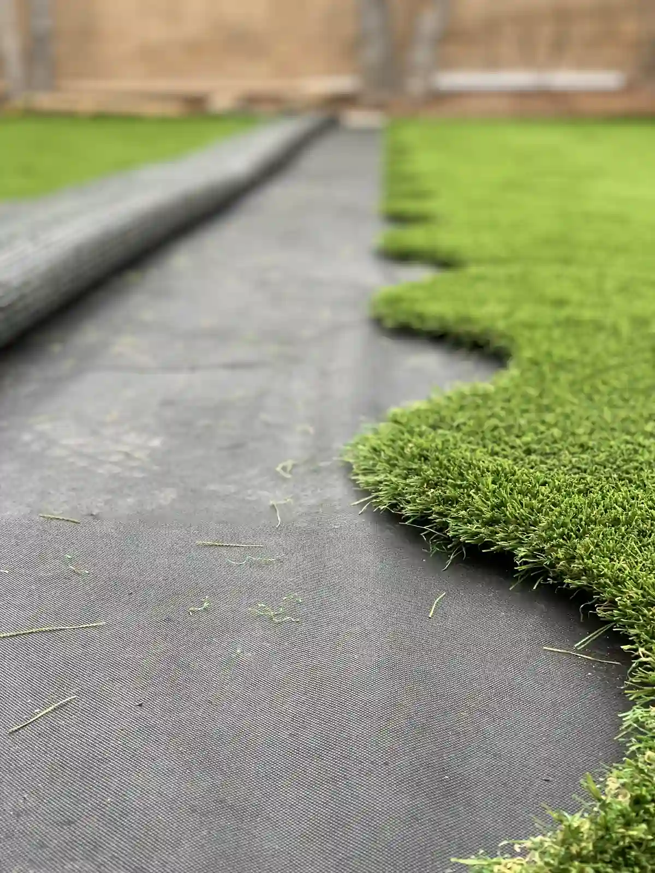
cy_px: 436
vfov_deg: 36.8
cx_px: 328
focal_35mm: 52
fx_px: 1312
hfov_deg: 28.0
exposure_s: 1/122
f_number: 2.4
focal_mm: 6
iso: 32
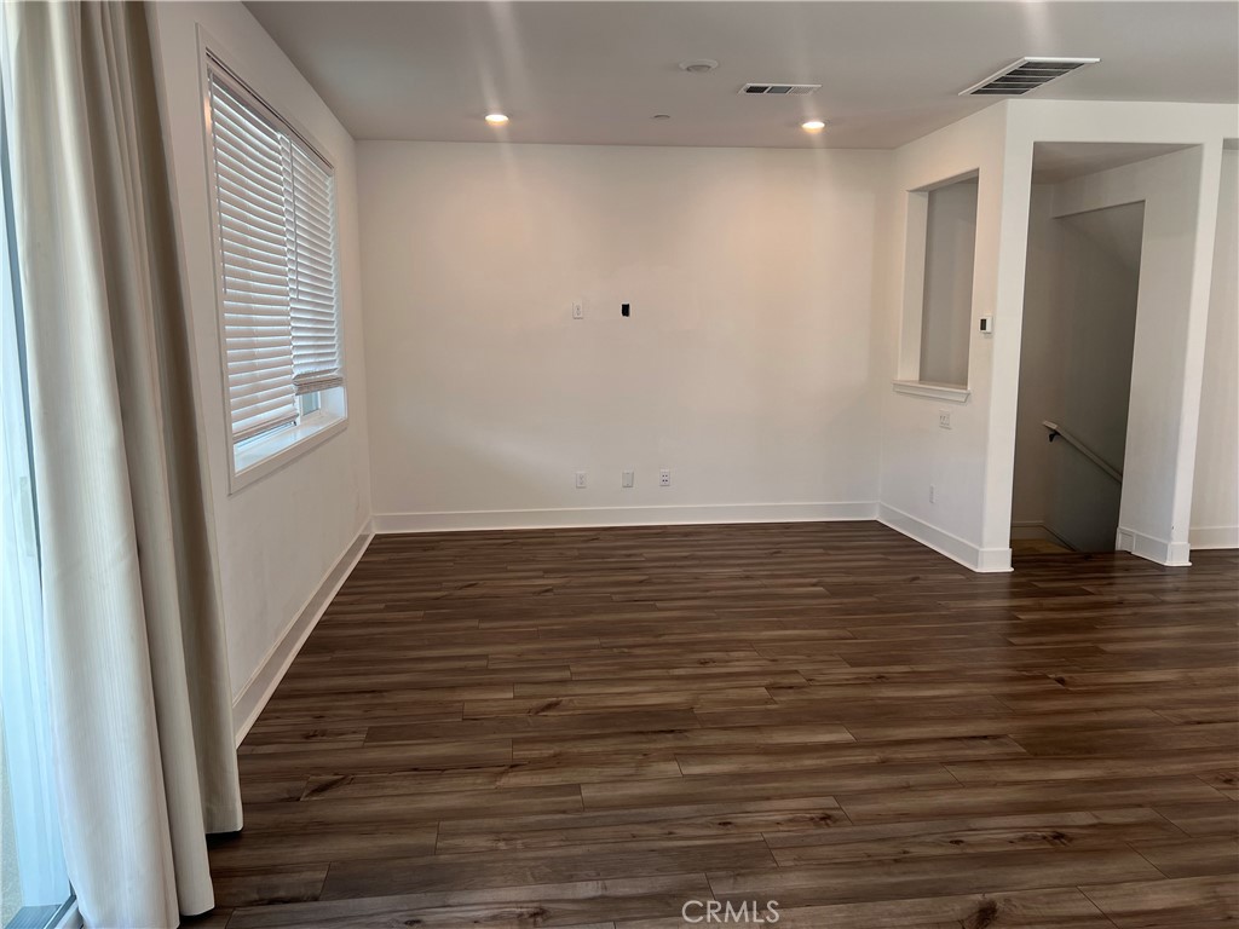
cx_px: 620
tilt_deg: -8.5
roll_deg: +0.5
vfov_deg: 53.1
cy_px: 464
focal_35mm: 26
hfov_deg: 67.3
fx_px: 931
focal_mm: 5.7
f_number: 1.5
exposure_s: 1/120
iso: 40
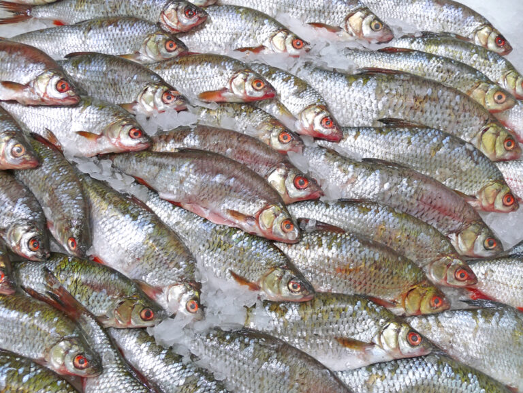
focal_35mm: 35
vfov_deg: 40.7
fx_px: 529
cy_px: 196
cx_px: 262
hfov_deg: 52.6
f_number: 2.8
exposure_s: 1/40
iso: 100
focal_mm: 7.4
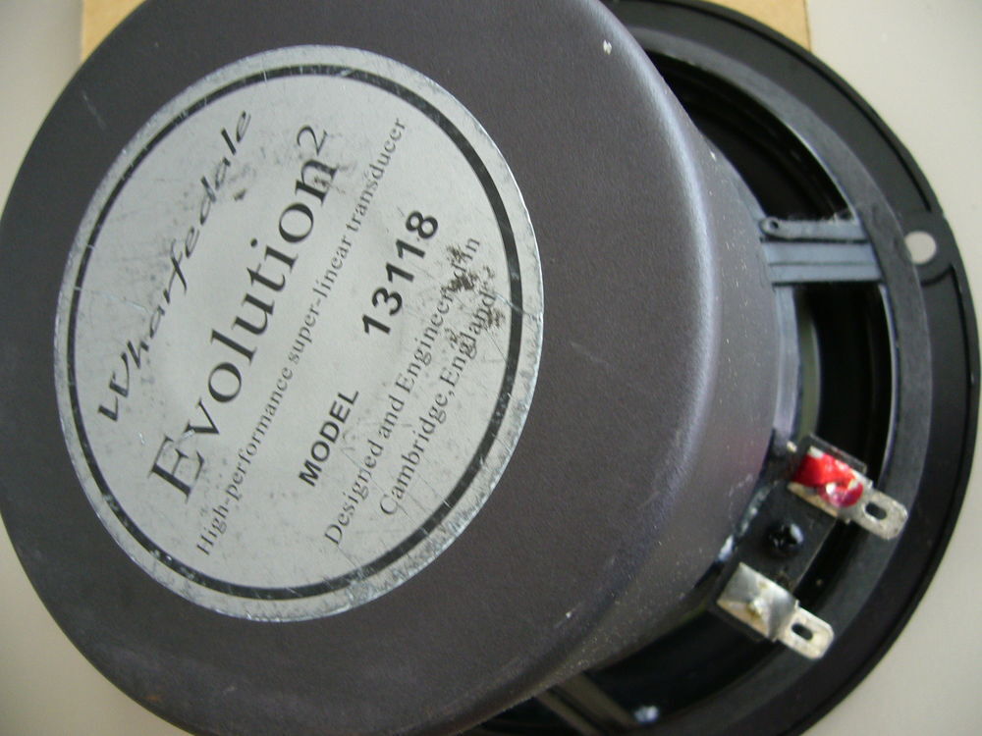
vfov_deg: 40.7
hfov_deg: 52.6
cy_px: 368
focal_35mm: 35
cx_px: 491
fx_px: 993
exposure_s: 1/15
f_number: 2.8
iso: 100
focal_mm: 5.8
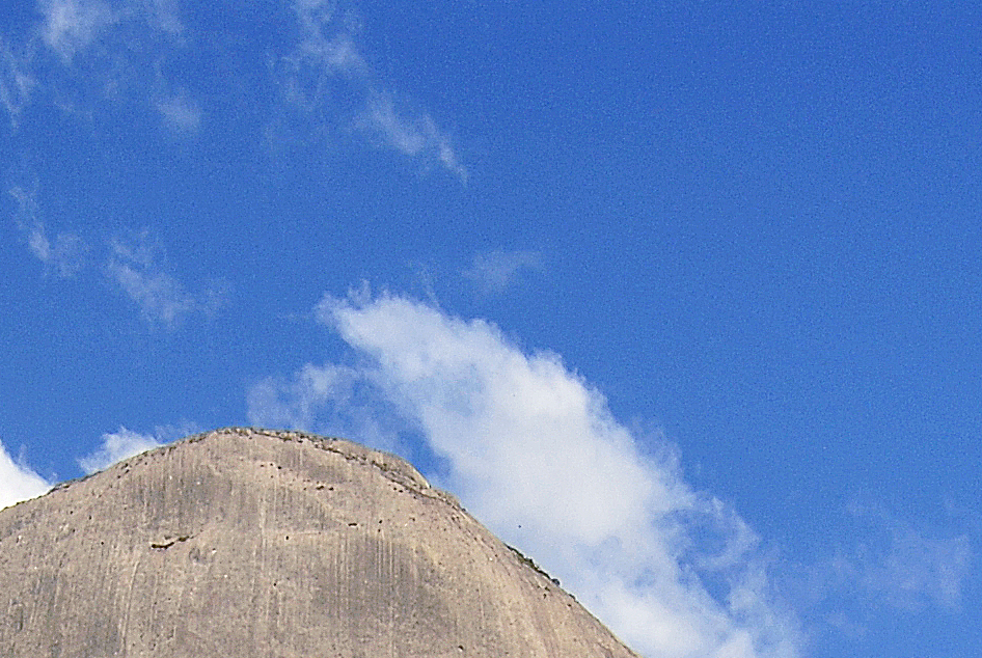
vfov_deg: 12.9
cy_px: 1338
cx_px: 427
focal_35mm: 92
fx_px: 2515
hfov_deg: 22.1
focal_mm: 15
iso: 100
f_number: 10
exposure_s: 1/250
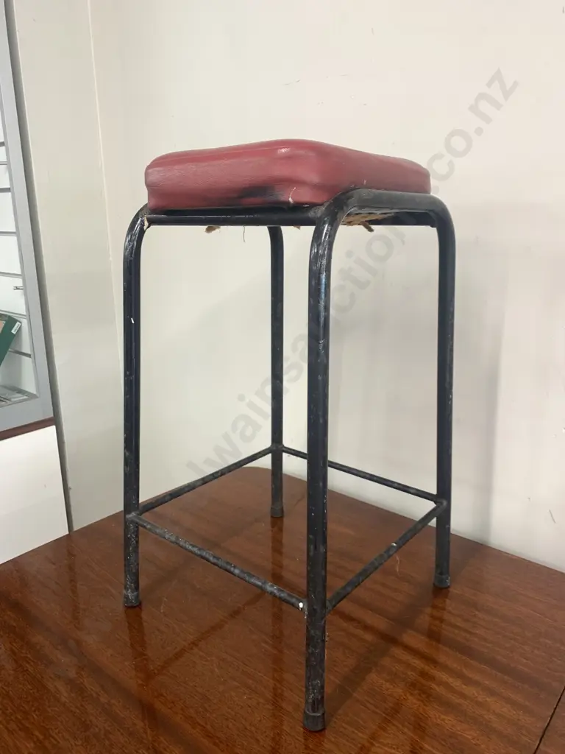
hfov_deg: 53.1
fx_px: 566
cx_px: 282
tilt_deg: -16.6
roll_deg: +0.0
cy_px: 377
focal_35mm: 26
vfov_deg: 67.3
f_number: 1.8
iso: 80
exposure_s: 1/50
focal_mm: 4.25
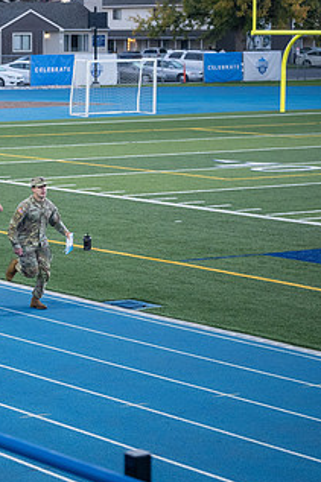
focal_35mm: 133
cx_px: -59
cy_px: 211
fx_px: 1781
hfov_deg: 10.1
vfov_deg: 15.4
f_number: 2.8
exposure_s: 1/400
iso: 1250
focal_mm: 57
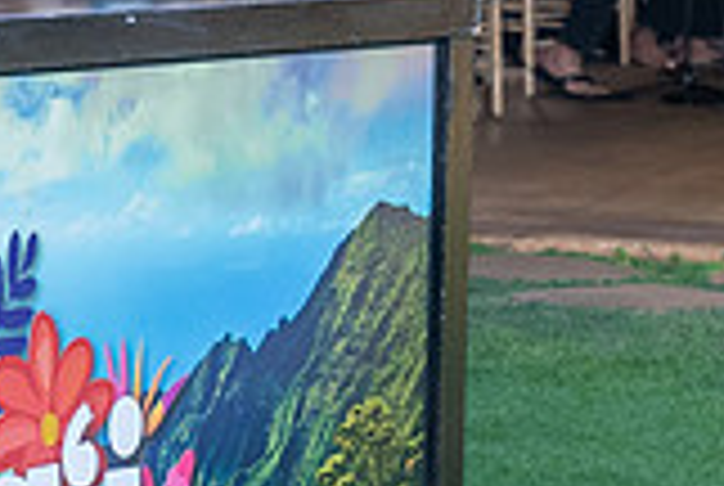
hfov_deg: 8.3
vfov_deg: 5.6
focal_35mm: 247
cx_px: -3
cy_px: 145
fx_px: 4977
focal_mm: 52
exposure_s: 1/200
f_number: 5.6
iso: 1000
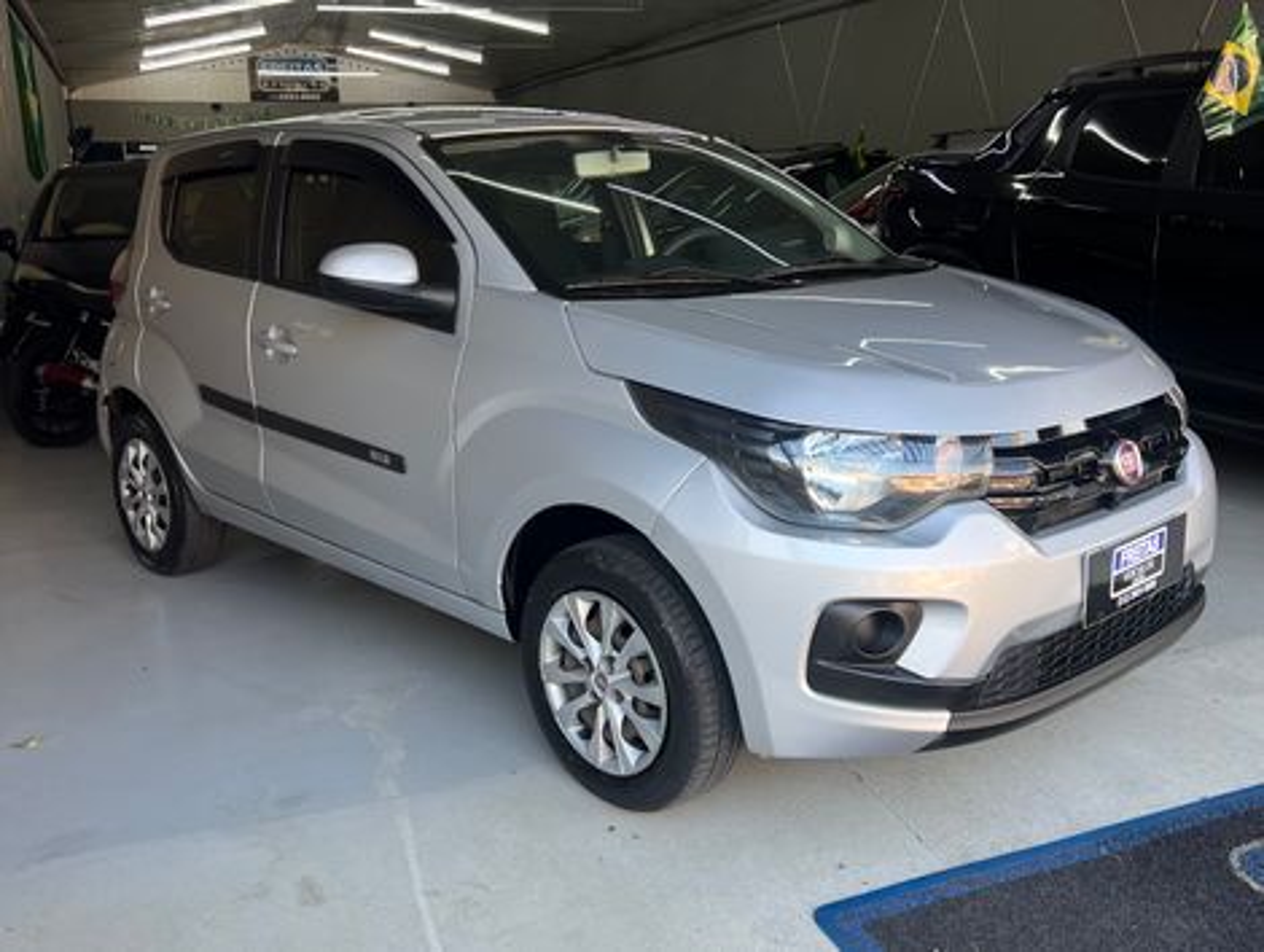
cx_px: 632
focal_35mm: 26
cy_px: 476
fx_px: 951
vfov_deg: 53.2
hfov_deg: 67.2
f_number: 1.5
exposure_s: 1/121
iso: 32
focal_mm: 5.7
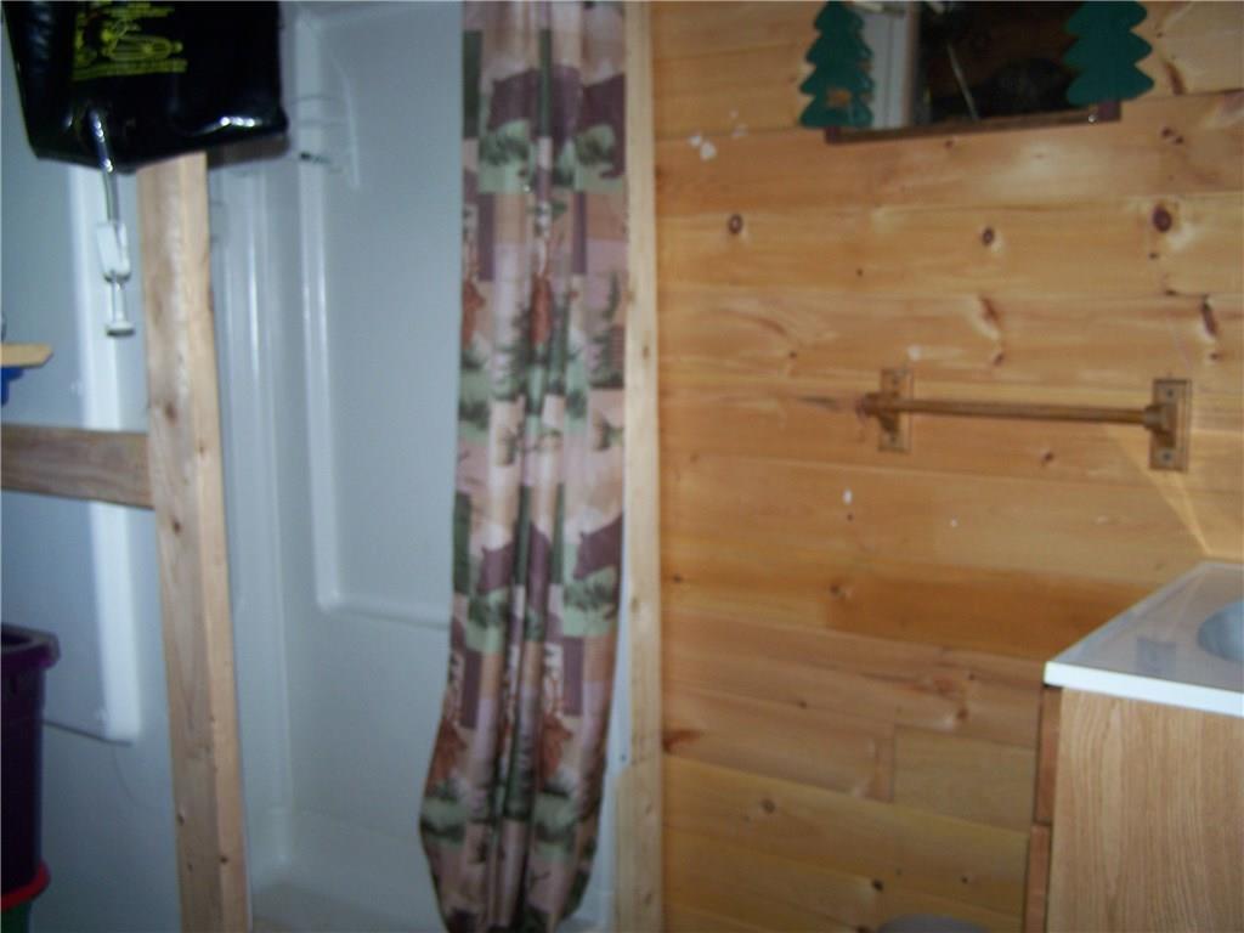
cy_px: 466
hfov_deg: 49.0
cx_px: 622
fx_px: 1366
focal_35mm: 38
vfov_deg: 37.7
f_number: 2.8
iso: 80
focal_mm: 6.3
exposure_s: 1/60
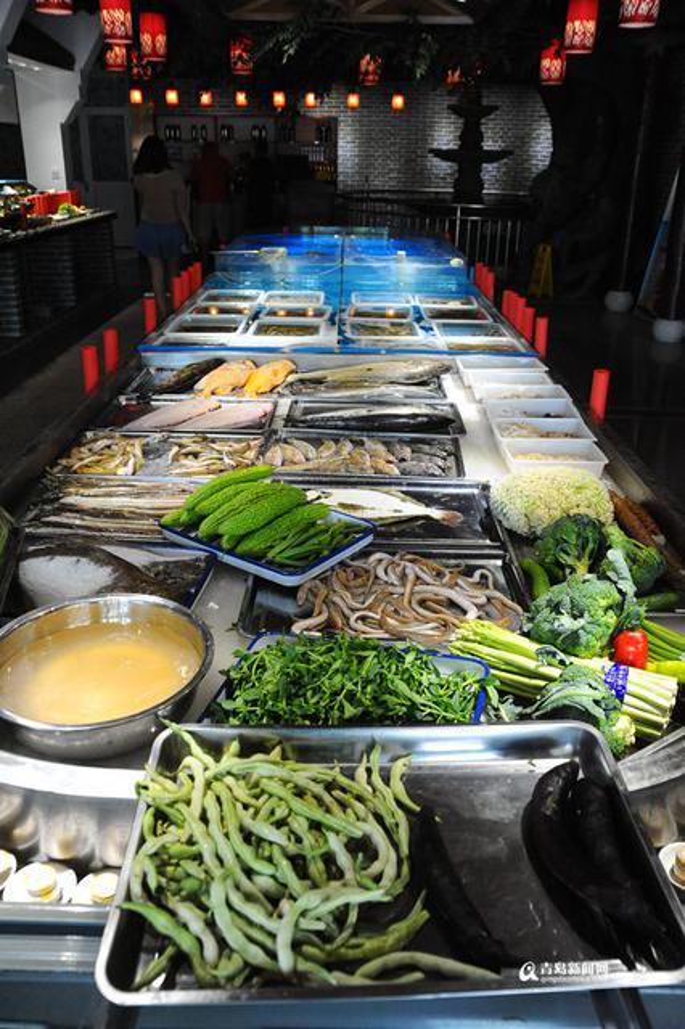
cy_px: 514
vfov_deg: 65.5
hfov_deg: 46.4
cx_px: 342
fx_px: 800
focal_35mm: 28
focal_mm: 28
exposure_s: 1/320
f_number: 5.6
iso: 3200
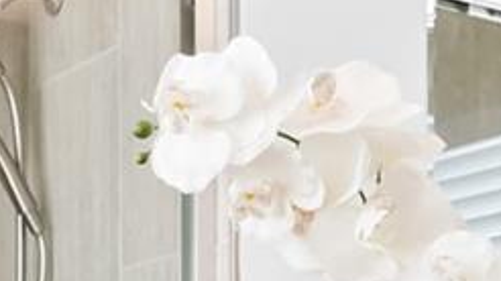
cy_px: 609
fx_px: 1540
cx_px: 515
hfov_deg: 18.0
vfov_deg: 9.6
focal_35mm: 116
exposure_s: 1/5
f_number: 9
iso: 100
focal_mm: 11.5
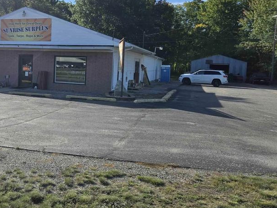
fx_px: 312
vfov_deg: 36.6
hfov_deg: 45.8
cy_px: 79
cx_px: 61
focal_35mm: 39
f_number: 1.8
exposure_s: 1/2921
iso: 32
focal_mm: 5.4
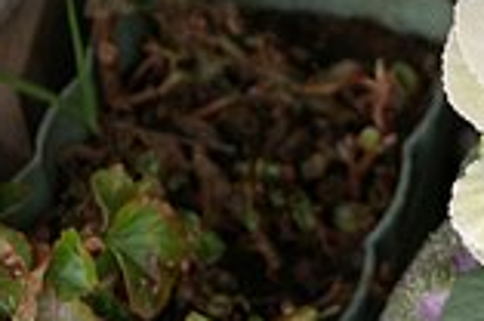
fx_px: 3287
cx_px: 601
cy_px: 65
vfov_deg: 5.6
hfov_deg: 8.3
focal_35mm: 245
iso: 200
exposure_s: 1/100
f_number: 5.6
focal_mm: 50
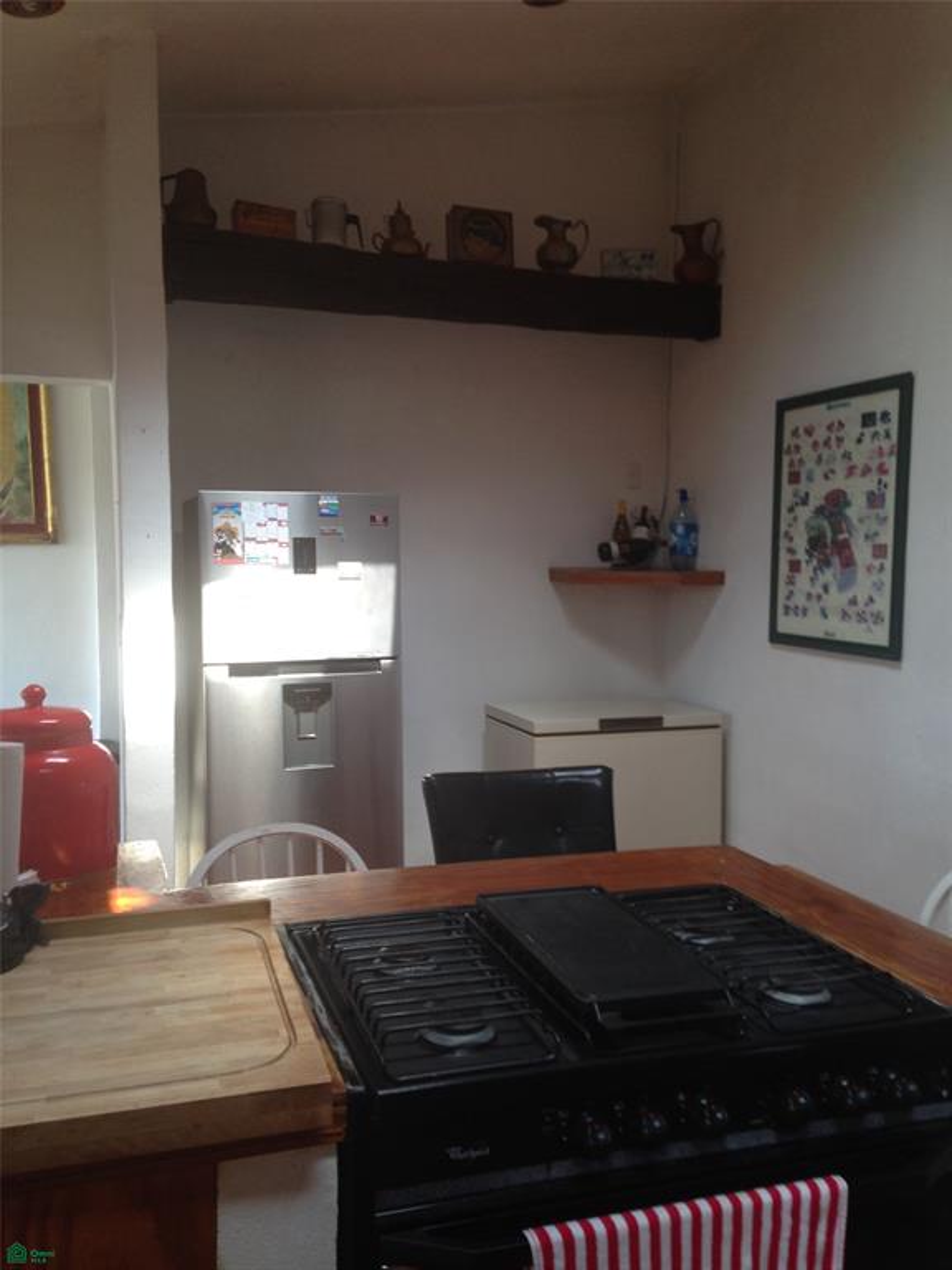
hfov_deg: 42.9
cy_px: 635
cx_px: 476
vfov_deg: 55.4
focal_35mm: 33
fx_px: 1210
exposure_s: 1/60
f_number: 2.4
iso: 64
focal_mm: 4.12
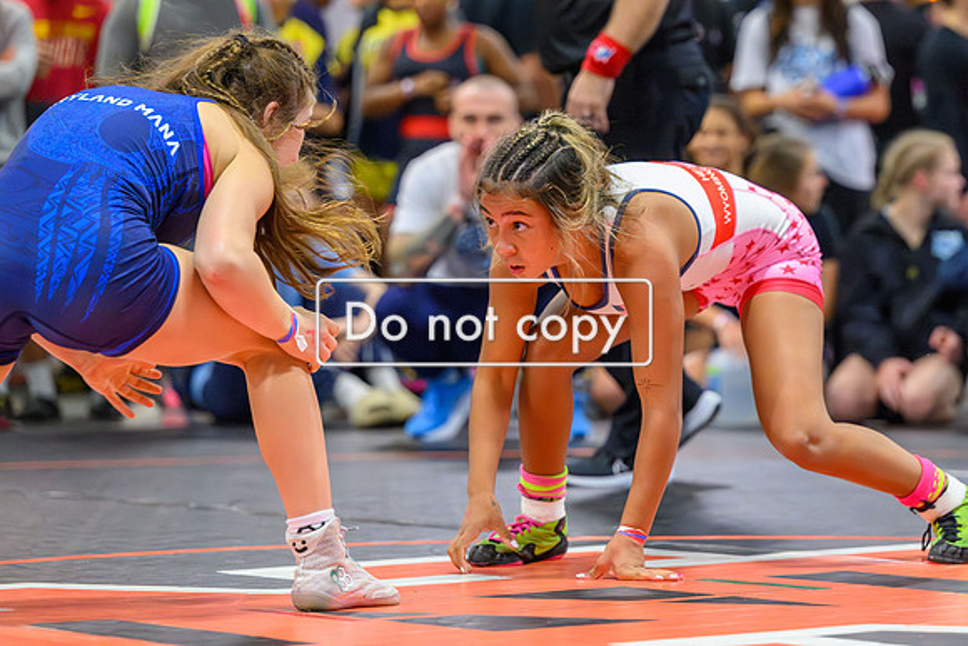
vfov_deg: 8.0
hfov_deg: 12.0
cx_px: 546
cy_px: 221
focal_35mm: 172
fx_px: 4616
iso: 20000
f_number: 3.2
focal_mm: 130
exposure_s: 1/640
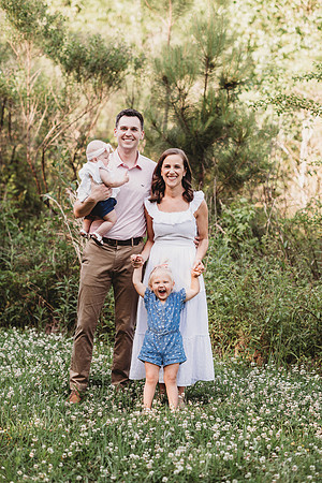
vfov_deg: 23.9
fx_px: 1140
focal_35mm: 85
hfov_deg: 16.1
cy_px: 242
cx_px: 161
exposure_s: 1/250
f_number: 2.2
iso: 100
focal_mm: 85
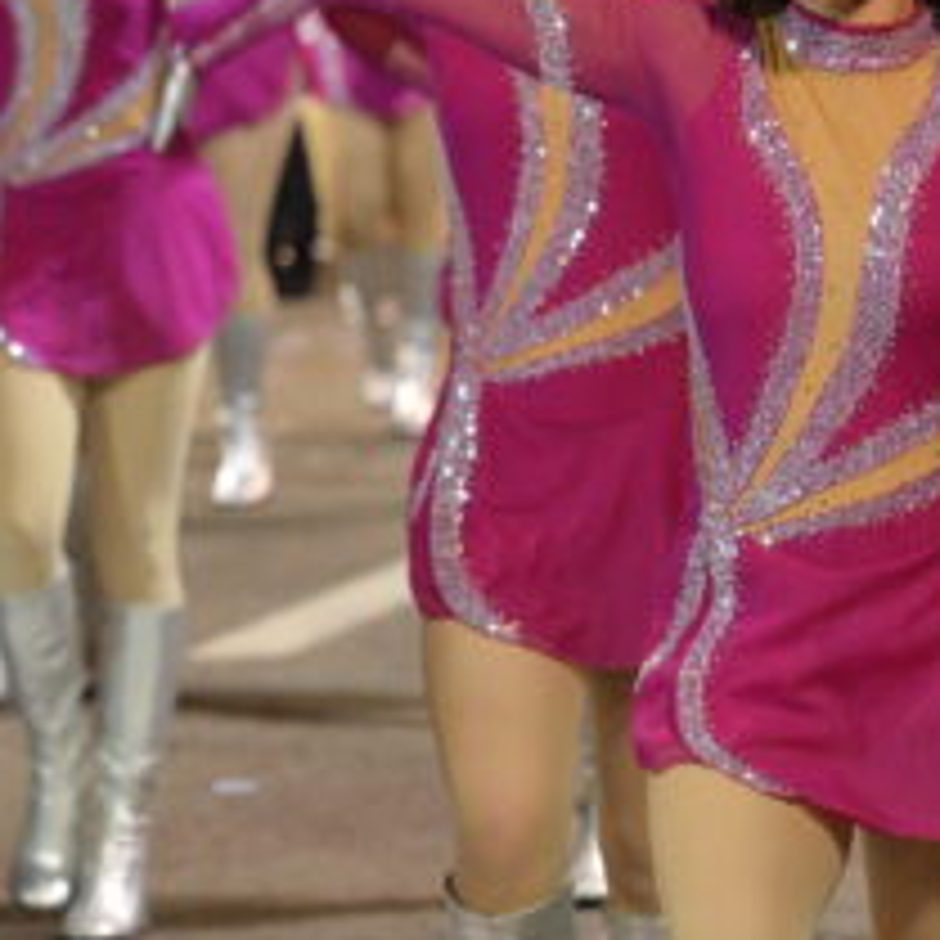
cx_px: 457
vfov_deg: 4.4
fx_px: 12166
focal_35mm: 396
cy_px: 166
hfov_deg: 4.4
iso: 3200
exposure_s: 1/400
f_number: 4.5
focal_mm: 130
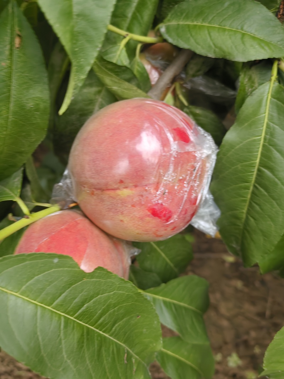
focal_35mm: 27
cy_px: 190
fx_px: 295
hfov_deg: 51.3
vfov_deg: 65.3
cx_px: 142
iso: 125
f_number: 1.9
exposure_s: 1/100
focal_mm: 5.52
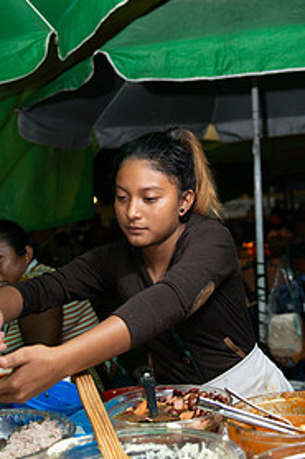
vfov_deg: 41.9
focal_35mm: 47
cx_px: 167
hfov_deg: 28.6
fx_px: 598
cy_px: 251
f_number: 2.8
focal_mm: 29
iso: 1000
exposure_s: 1/80
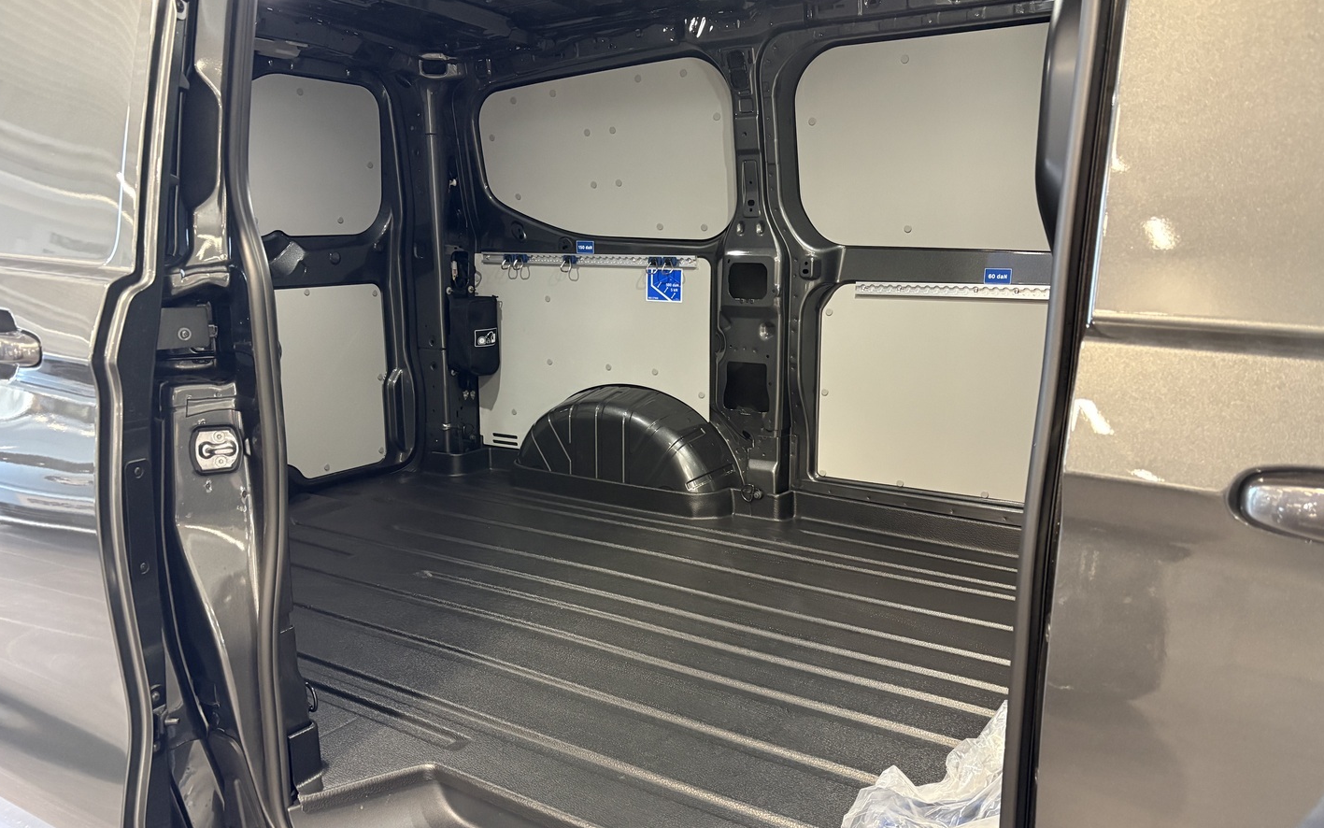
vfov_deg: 44.5
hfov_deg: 66.5
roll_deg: +2.0
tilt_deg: -11.2
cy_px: 435
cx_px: 662
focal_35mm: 28
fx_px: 1010
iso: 400
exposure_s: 1/50
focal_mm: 5.96
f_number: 1.6
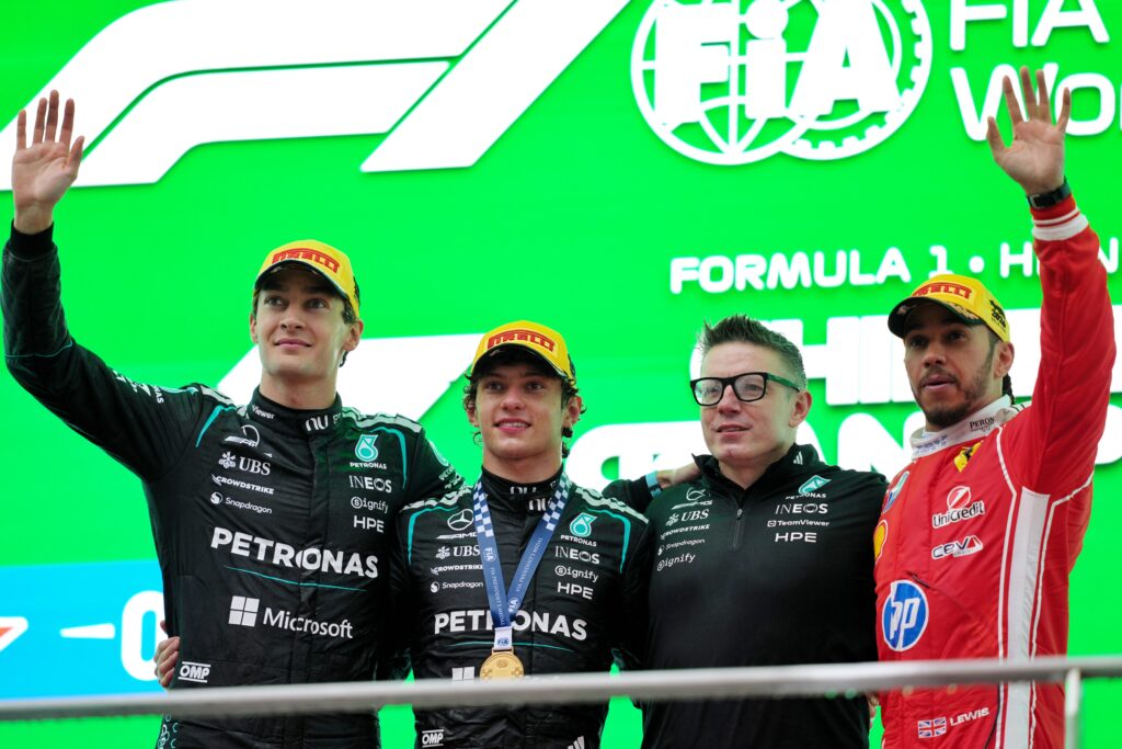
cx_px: 561
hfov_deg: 5.2
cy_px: 374
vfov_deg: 3.4
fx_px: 12468
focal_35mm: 400
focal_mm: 400
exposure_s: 1/250
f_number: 2.8
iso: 250
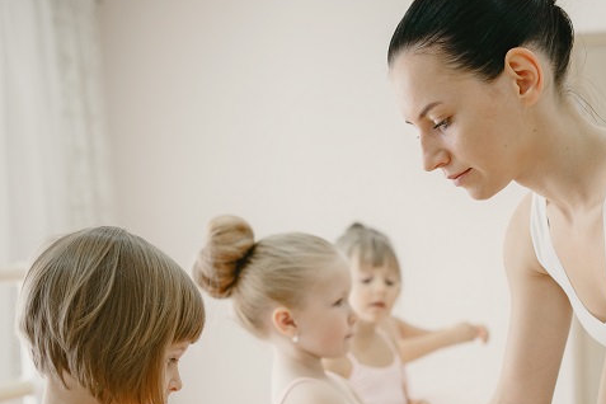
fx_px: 1111
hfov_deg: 30.4
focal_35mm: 66
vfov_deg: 20.2
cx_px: 377
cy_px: 374
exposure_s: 1/250
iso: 400
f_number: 2.8
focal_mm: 35
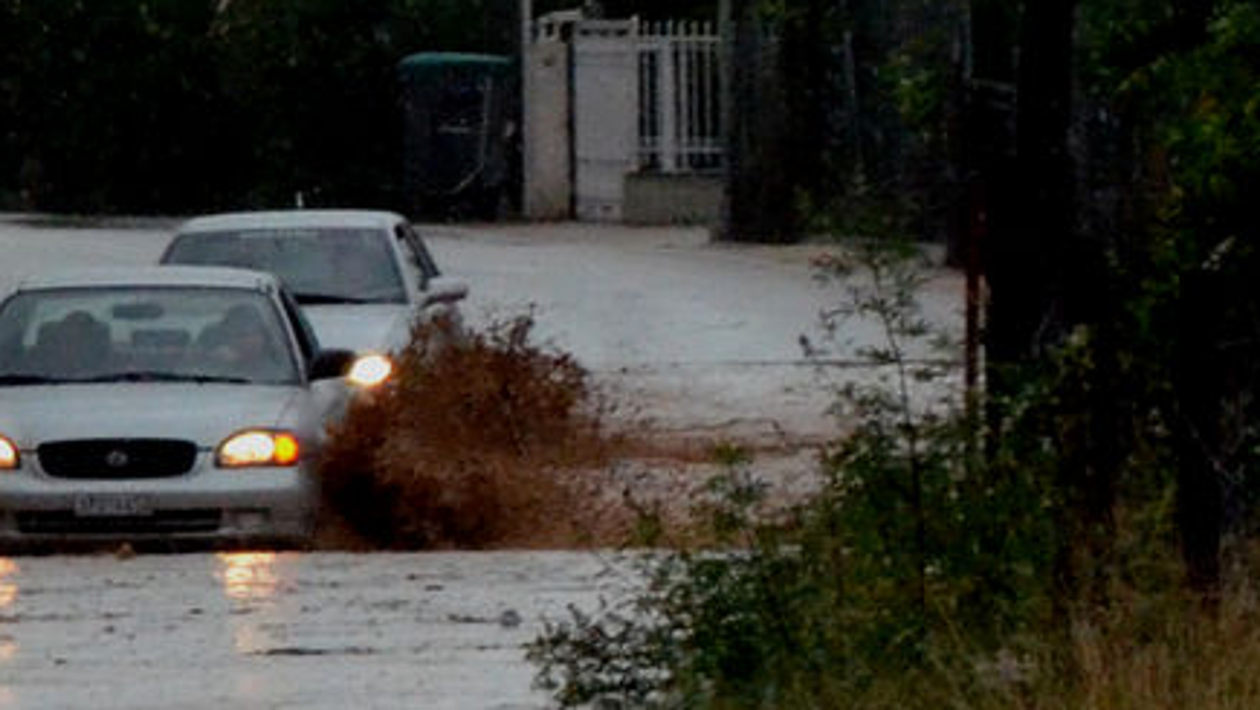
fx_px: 7979
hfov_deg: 9.0
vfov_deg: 5.1
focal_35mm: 239
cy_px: 351
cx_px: 400
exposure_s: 1/1000
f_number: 9
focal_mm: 105
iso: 2500
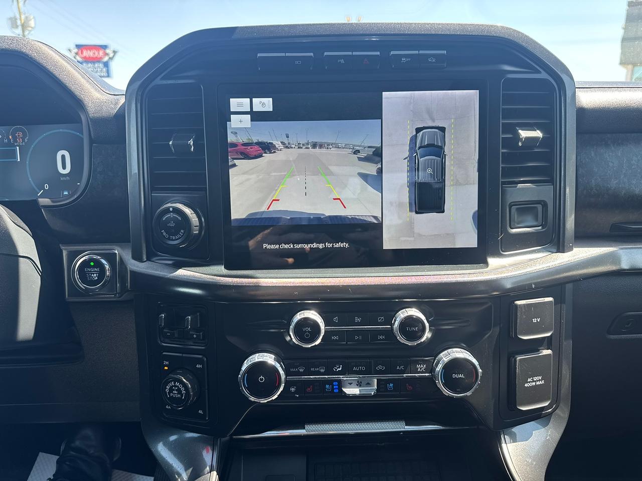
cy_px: 240
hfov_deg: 71.6
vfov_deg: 56.8
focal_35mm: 24
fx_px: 445
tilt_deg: -13.7
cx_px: 321
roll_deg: -0.8
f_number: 1.78
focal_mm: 6.76
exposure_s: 1/152
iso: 64
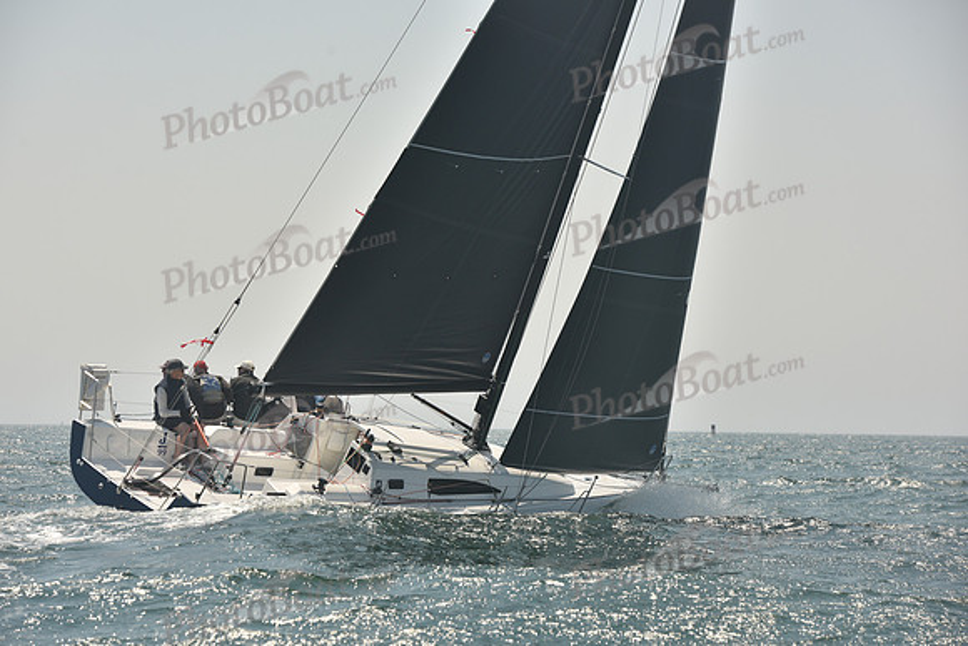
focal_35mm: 130
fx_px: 3496
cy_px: 323
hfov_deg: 15.8
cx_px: 484
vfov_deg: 10.6
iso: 250
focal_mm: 130
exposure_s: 1/640
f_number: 7.1
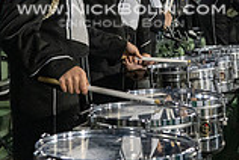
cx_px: 121
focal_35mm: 88
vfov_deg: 14.9
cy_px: -45
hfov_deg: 23.1
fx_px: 585
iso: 2000
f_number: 3.2
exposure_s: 1/500
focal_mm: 24
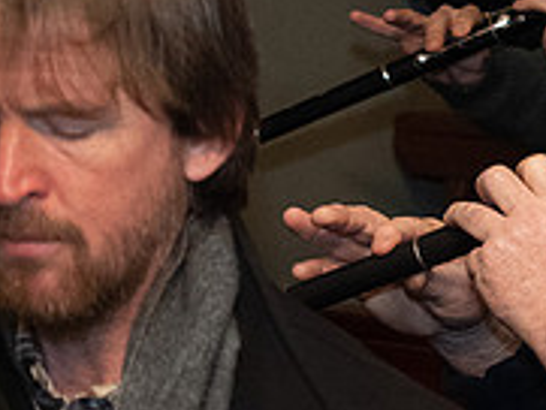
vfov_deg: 5.8
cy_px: 200
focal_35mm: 256
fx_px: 4041
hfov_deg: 7.6
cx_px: 739
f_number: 2.8
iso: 2500
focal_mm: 40
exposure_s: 1/125
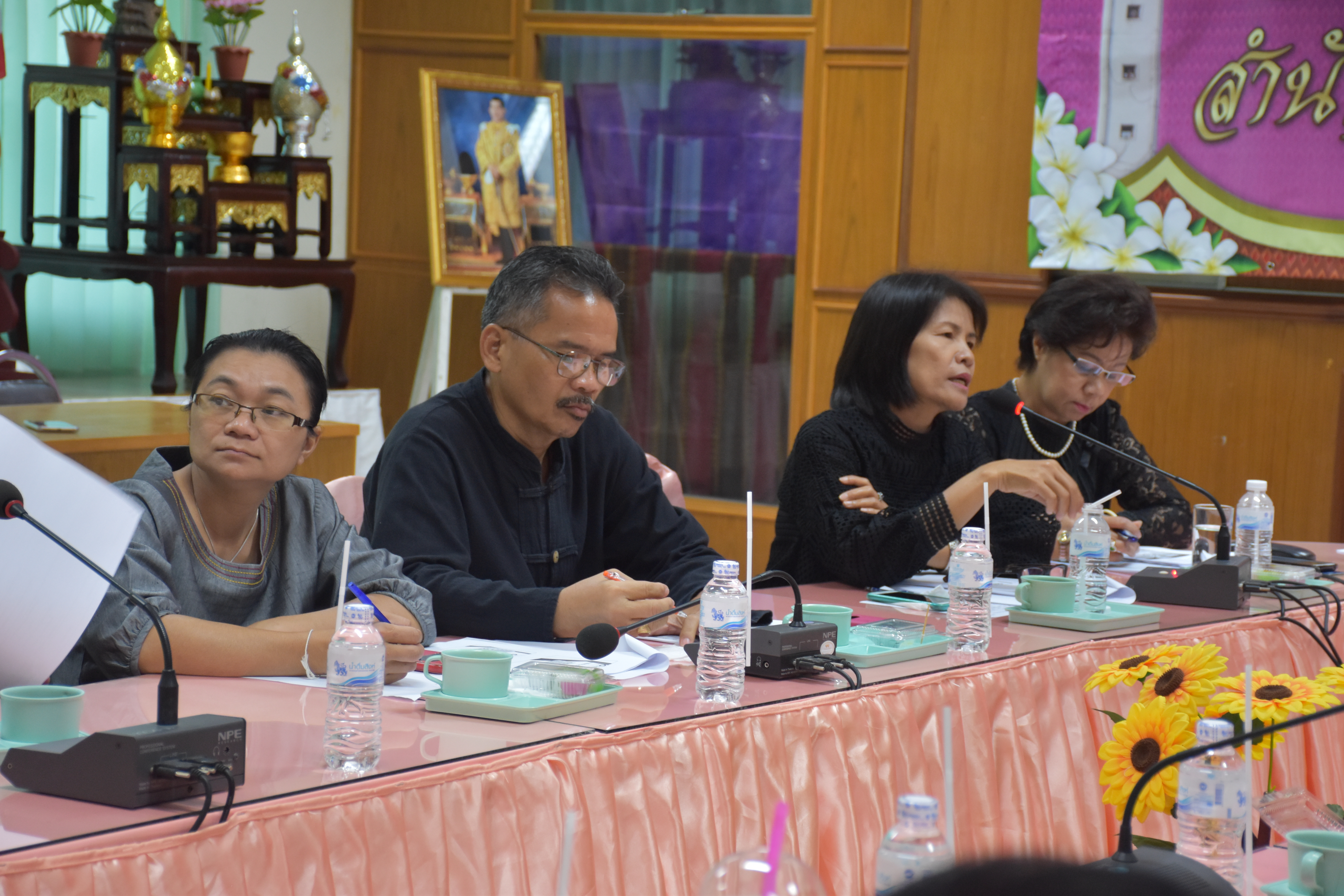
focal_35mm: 90
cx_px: 672
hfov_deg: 22.6
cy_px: 448
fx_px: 3360
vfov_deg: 15.2
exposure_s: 1/60
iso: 1100
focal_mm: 60
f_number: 5
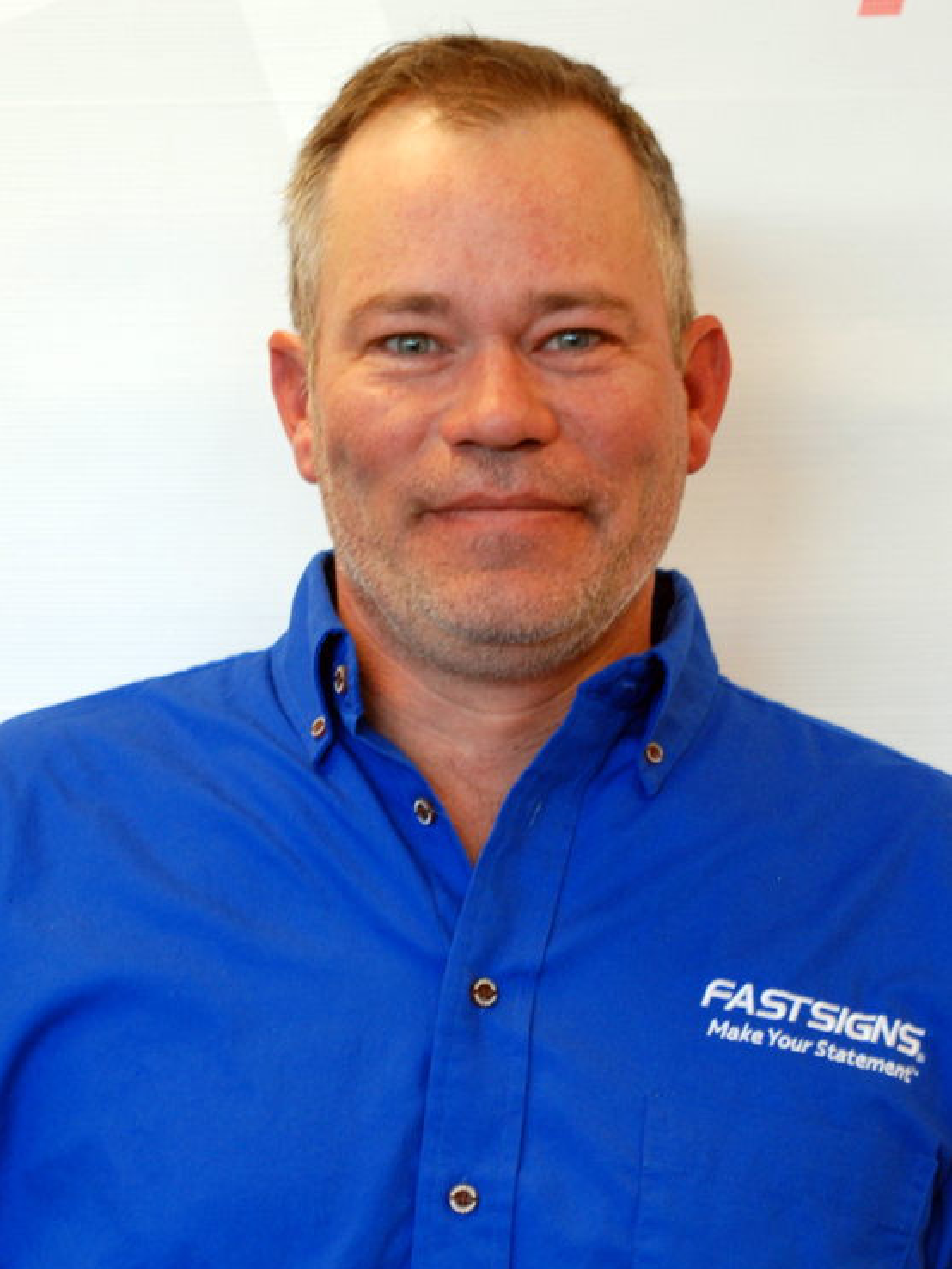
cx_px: 476
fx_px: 2859
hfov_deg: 18.9
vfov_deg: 25.0
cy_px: 628
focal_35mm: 78
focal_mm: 48
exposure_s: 1/30
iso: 400
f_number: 5.6
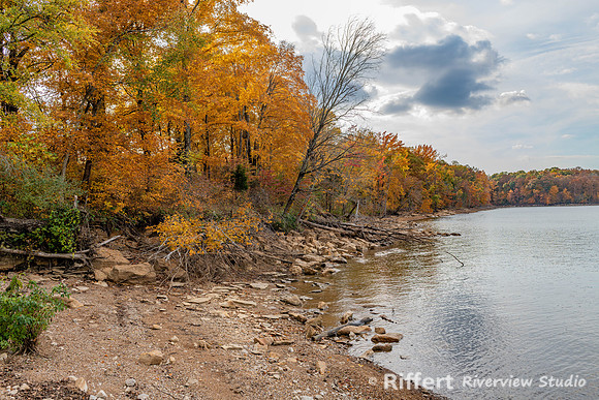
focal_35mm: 31
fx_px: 516
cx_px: 300
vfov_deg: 42.3
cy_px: 200
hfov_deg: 60.3
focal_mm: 31
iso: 110
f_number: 8
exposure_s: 1/160
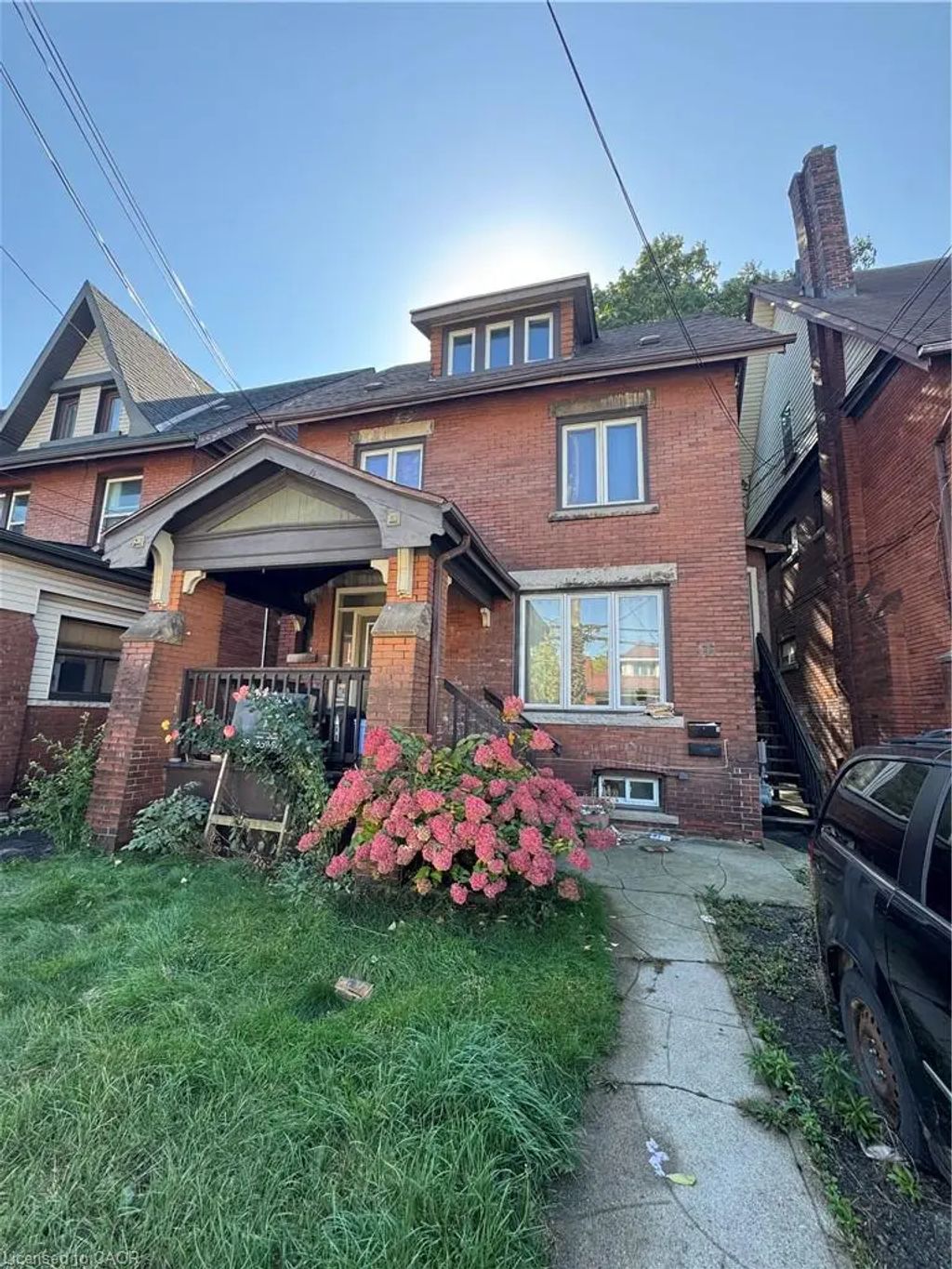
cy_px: 634
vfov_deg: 102.1
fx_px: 513
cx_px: 476
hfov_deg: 85.7
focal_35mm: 14
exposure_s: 1/169
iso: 40
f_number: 2.2
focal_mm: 2.22
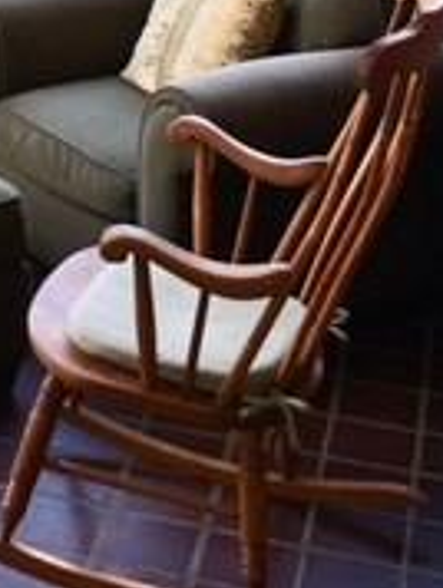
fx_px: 1770
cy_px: -149
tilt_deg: -8.8
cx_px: -228
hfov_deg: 13.4
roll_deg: +0.7
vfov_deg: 17.8
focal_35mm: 104
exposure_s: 1/130
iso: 25
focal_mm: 4.15
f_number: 2.2
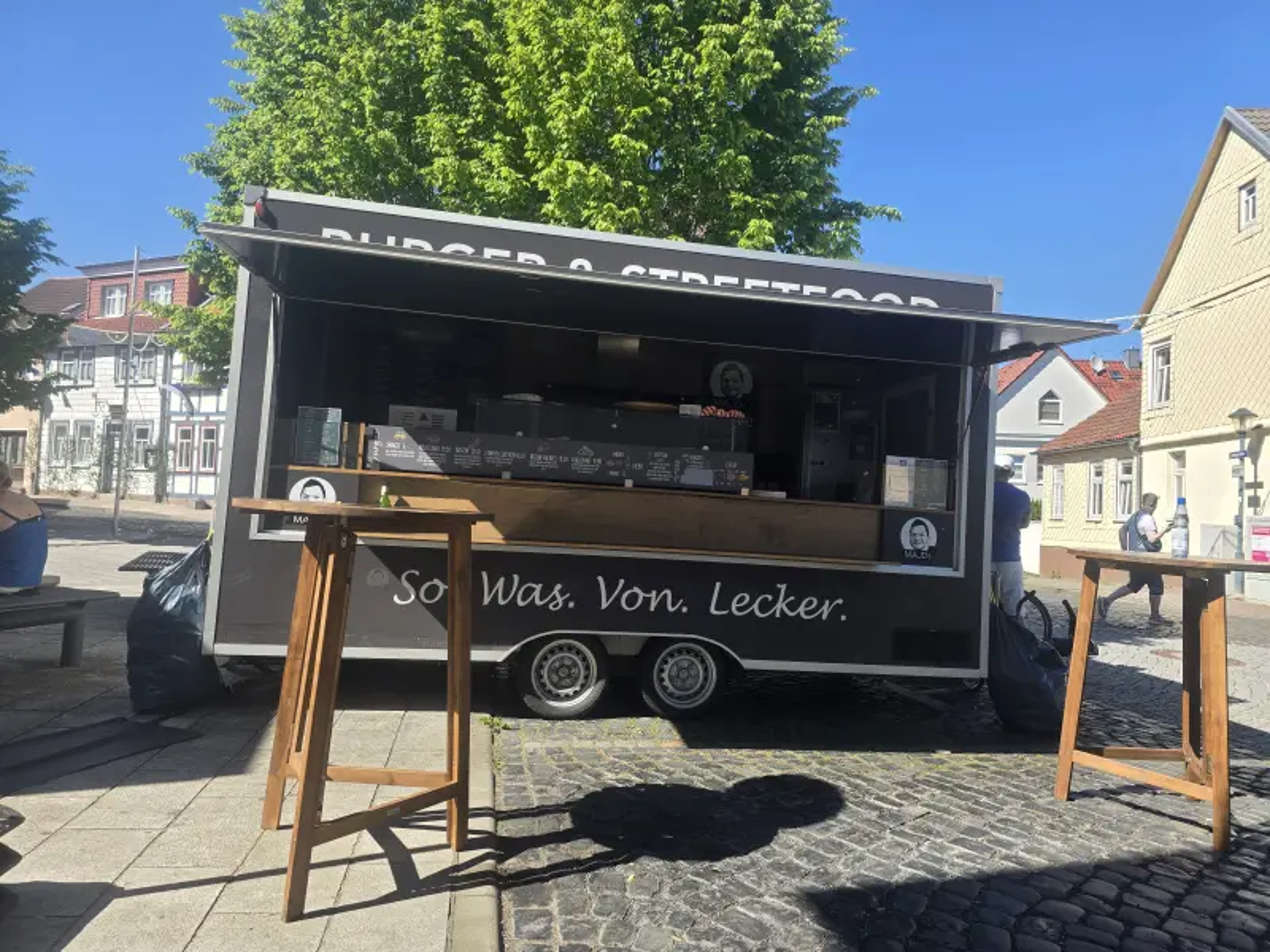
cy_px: 476
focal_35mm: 23
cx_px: 635
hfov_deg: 73.9
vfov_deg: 58.9
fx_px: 844
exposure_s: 1/450
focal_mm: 6.3
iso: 12
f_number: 1.7
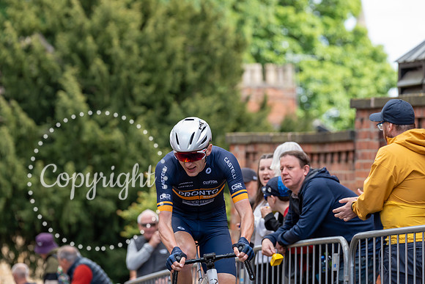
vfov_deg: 6.9
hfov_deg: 10.3
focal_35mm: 200
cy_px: 142
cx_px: 212
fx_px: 2362
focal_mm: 200
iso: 1250
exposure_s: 1/1000
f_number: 5
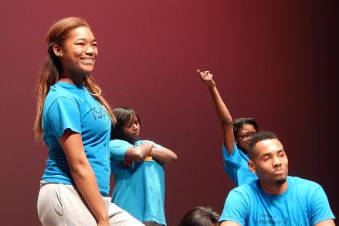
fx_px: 1620
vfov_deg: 8.0
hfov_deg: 11.9
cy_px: 130
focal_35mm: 172
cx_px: 81
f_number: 4.5
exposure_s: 1/30
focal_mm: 18.7
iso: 400
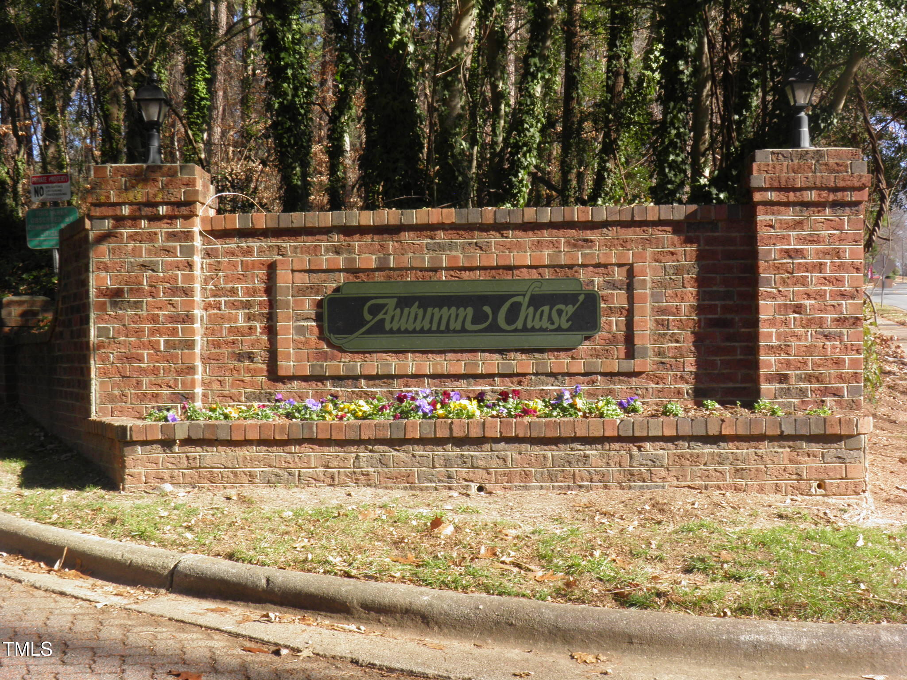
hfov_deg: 42.9
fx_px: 1153
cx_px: 454
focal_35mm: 44
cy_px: 340
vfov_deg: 32.9
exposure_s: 1/80
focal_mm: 7.9
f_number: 6
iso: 50
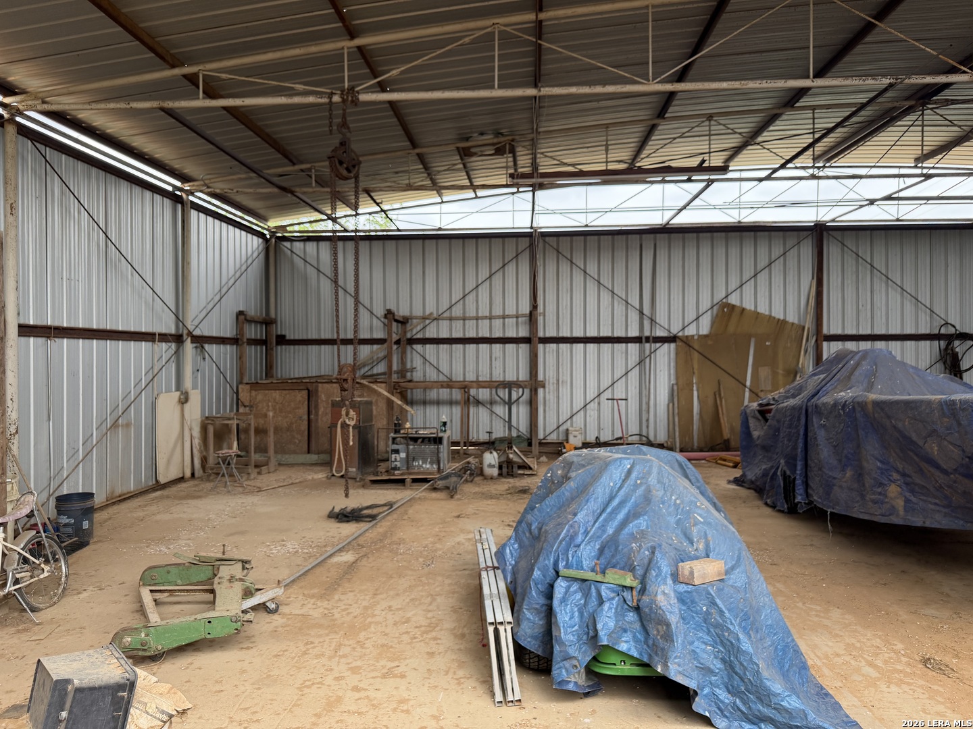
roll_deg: +0.3
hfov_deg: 71.6
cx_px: 486
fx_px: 675
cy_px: 364
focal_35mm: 24
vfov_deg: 56.8
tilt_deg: -1.0
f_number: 1.78
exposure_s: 1/943
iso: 100
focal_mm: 6.76
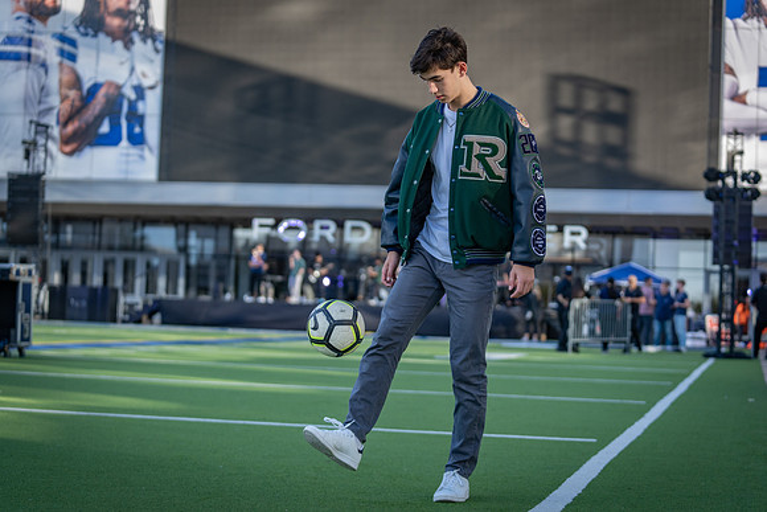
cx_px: 384
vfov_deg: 19.5
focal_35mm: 70
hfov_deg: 28.8
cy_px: 256
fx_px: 1492
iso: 250
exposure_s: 1/1000
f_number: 2.8
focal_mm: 70
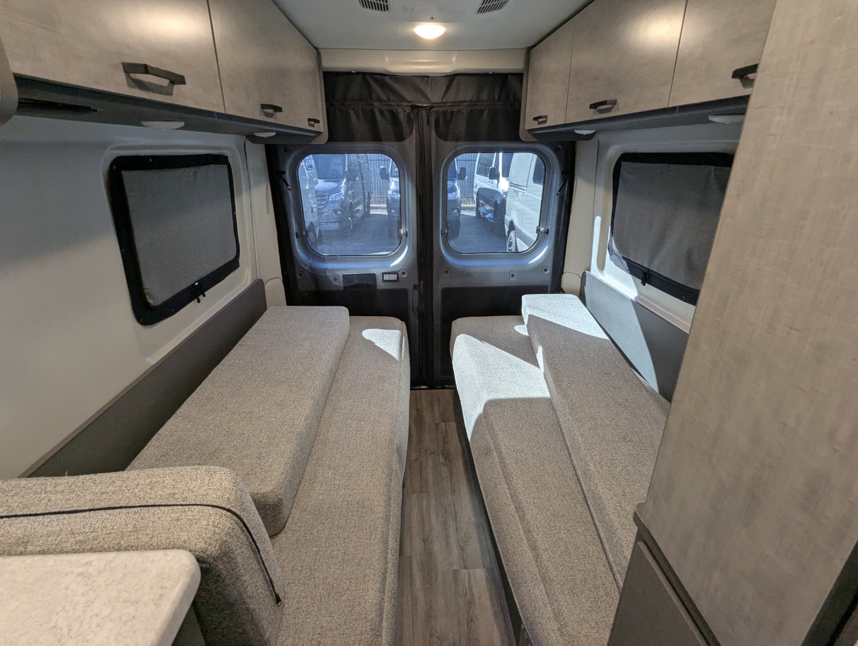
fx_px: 397
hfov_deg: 94.4
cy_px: 323
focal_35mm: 16
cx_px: 429
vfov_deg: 78.2
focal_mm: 2.35
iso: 133
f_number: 2.2
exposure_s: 1/96.1
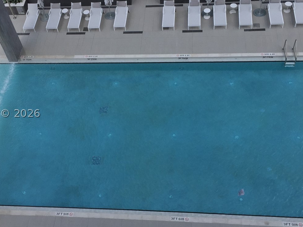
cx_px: 134
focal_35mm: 47
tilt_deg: -52.9
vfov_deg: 30.9
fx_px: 411
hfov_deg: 40.4
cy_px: 113
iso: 32
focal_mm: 4.15
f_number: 2.2
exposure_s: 1/1099
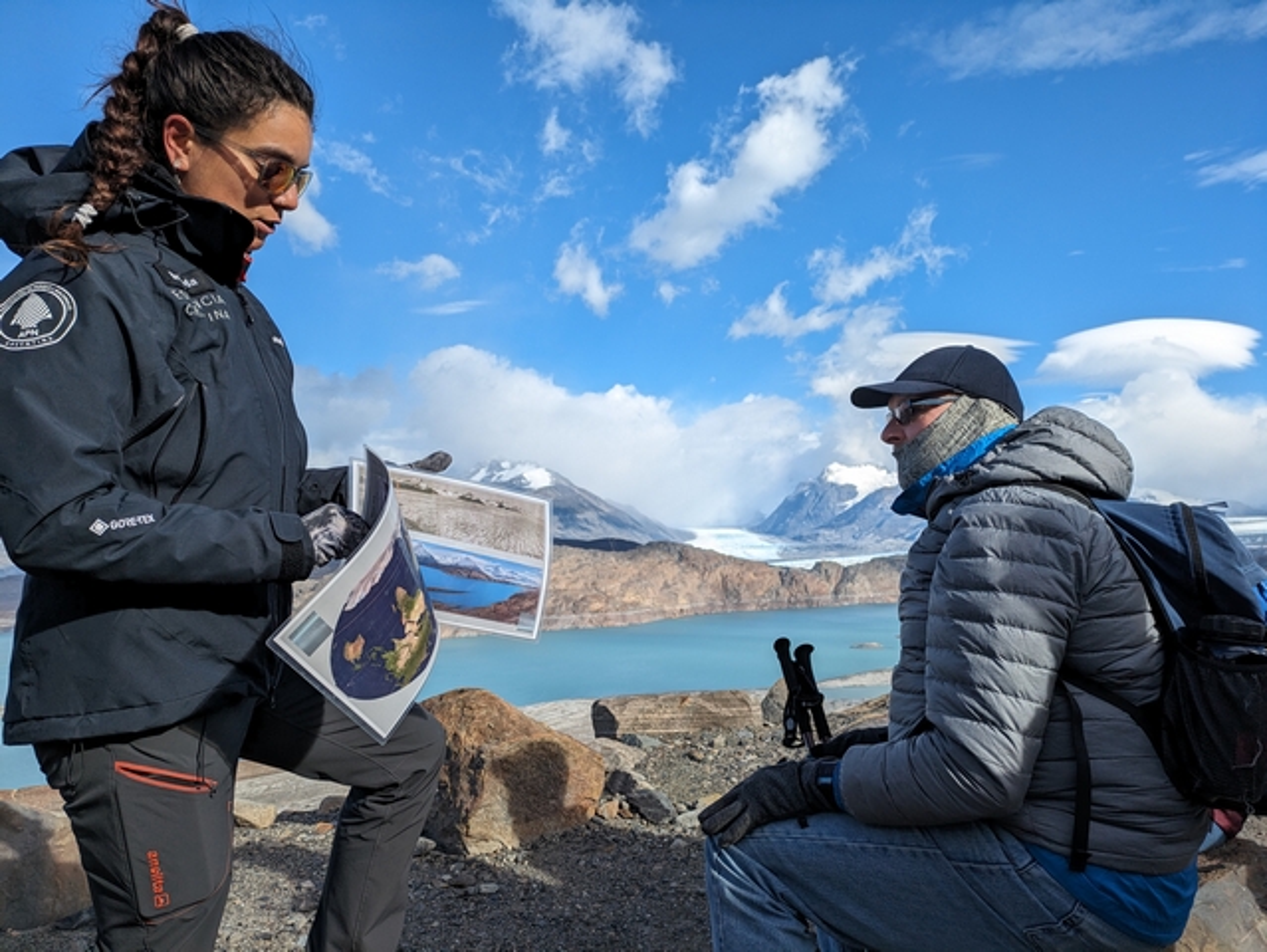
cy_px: 476
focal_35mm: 25
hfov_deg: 69.4
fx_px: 916
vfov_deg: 54.9
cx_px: 634
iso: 46
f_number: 1.89
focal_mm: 5.43
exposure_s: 1/2370
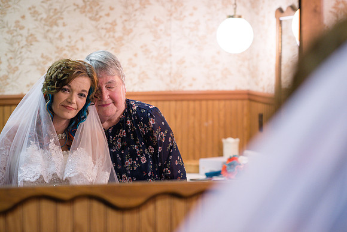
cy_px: 116
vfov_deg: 16.1
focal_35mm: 85
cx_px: 174
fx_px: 819
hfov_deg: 23.9
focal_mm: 85
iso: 1000
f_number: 2.8
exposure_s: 1/125
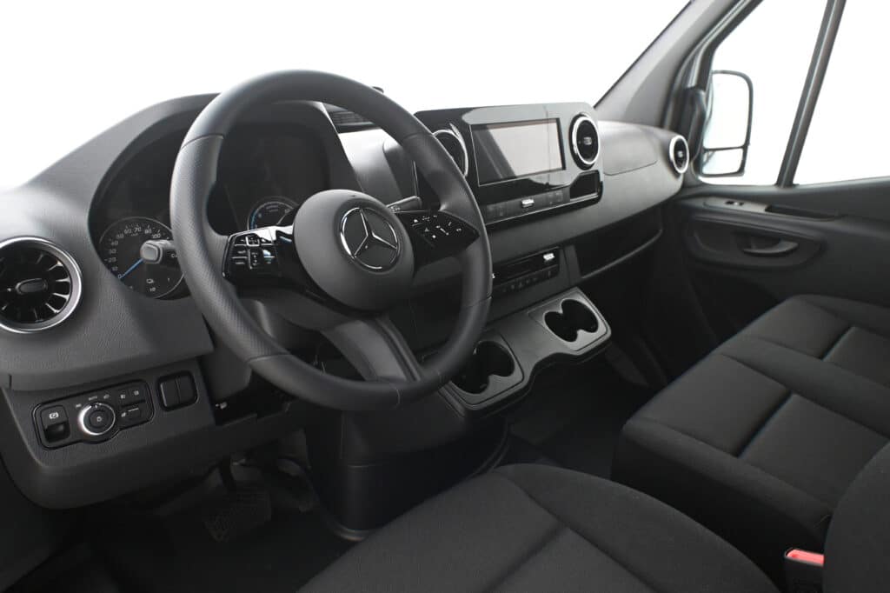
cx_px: 445
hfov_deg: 71.5
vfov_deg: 51.3
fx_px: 618
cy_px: 296
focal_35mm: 25
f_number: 4
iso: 2500
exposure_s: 1/40
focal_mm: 17
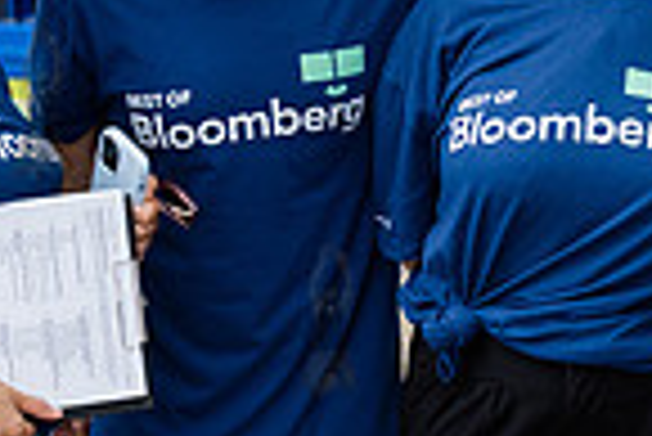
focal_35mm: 153
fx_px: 2774
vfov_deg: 9.0
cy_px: 145
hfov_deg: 12.8
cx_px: 943
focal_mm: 35
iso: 1000
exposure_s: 1/500
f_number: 3.2
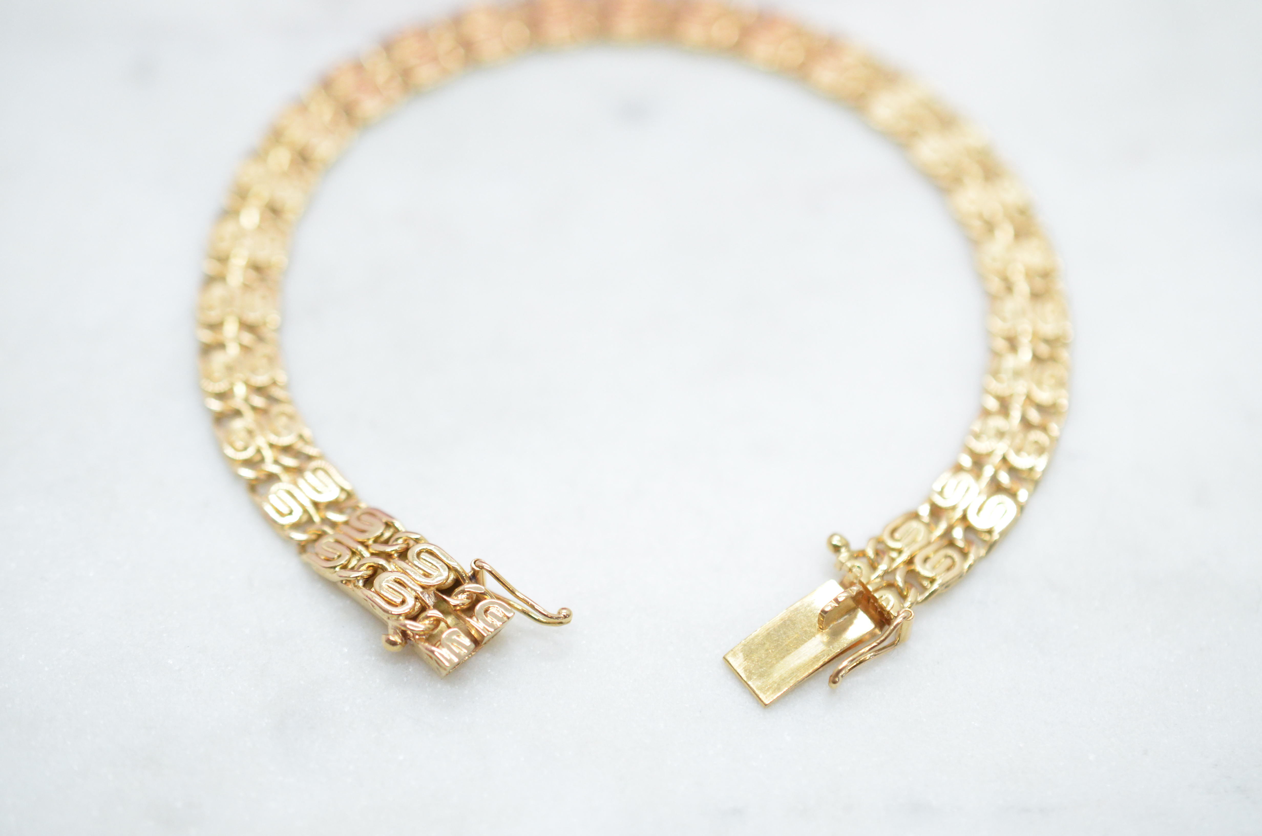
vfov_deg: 22.5
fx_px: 2099
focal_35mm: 60
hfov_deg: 33.5
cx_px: 631
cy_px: 418
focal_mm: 40
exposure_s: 1/1250
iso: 2500
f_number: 4
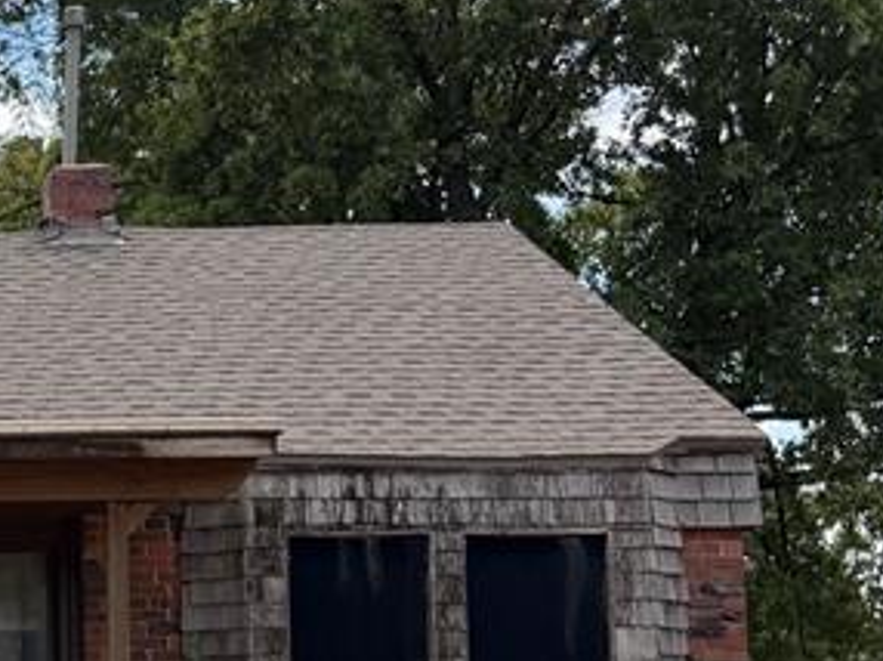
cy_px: 630
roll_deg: -0.1
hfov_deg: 19.9
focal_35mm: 86
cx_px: -423
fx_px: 2192
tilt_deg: +3.0
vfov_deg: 16.8
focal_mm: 6.76
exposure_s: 1/3953
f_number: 1.78
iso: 80
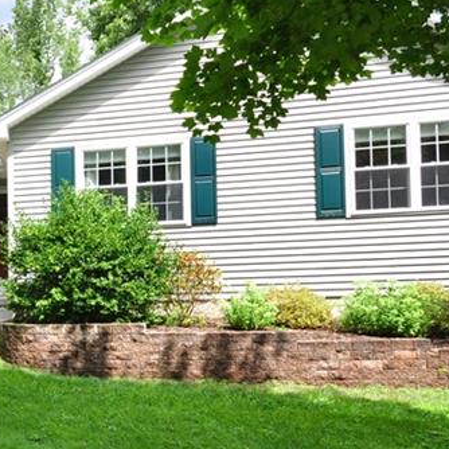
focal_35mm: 39
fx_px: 572
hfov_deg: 35.5
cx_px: -63
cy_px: 249
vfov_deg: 42.8
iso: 400
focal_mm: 10
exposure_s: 1/320
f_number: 8
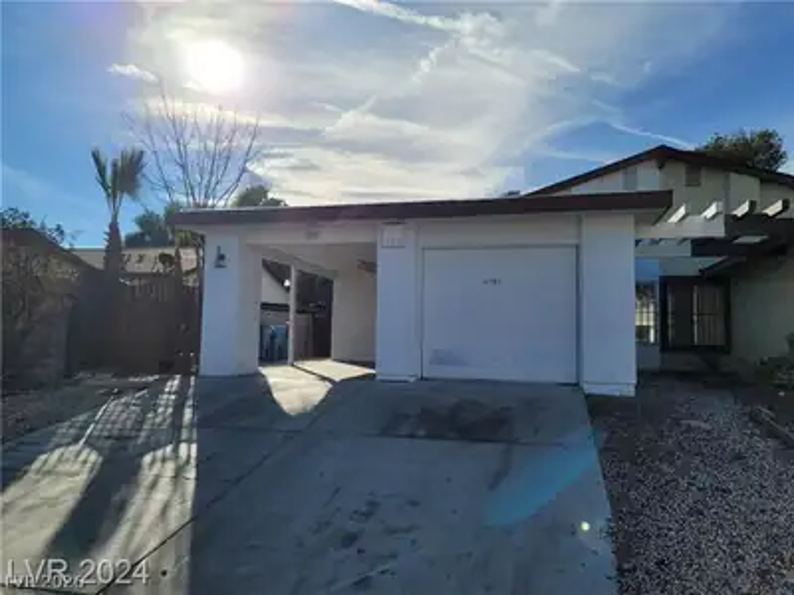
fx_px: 573
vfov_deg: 54.9
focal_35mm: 25
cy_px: 298
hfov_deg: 69.4
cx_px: 397
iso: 20
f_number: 1.8
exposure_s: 1/1868
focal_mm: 7
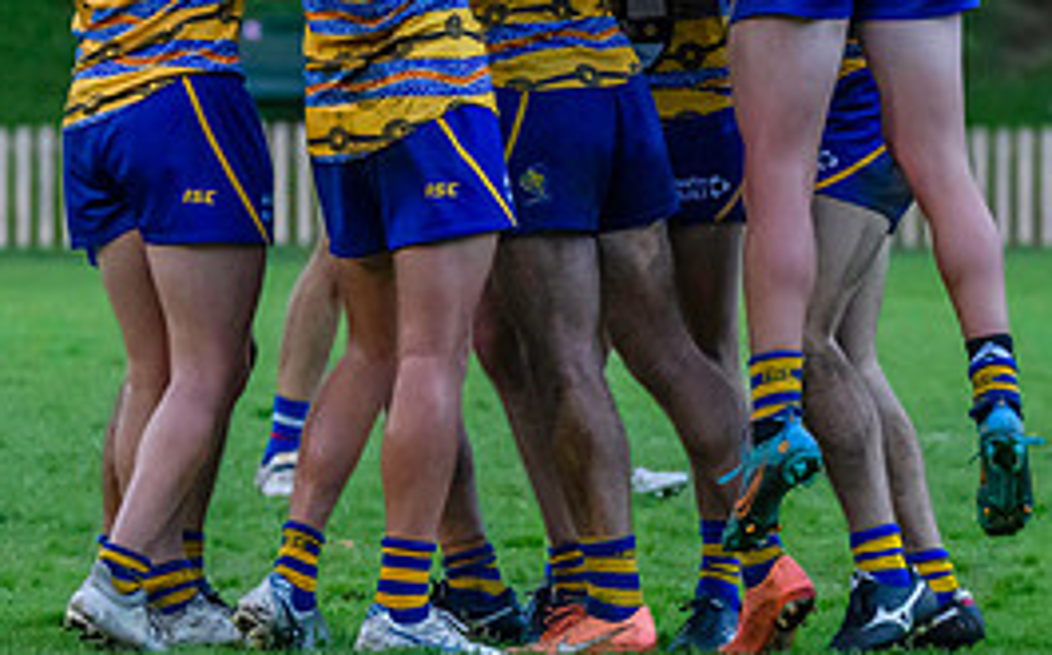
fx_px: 23943
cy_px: 327
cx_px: 631
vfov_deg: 1.6
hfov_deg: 2.5
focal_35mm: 836
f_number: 5.3
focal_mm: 240
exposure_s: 1/1250
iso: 10000
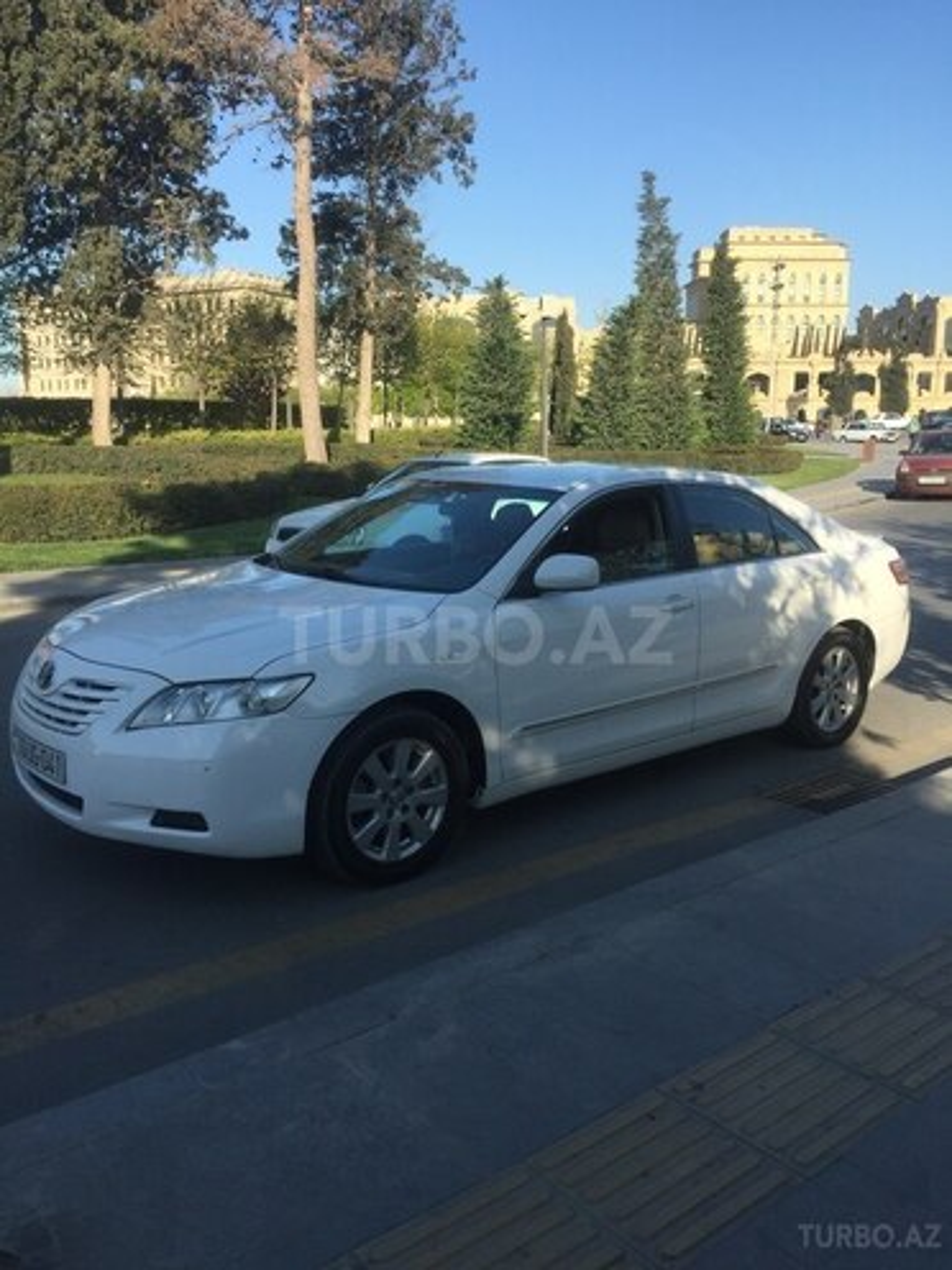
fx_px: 1063
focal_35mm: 29
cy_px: 635
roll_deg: -0.5
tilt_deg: -9.4
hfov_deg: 48.2
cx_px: 476
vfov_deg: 61.7
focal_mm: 4.15
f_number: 2.2
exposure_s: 1/1319
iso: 32
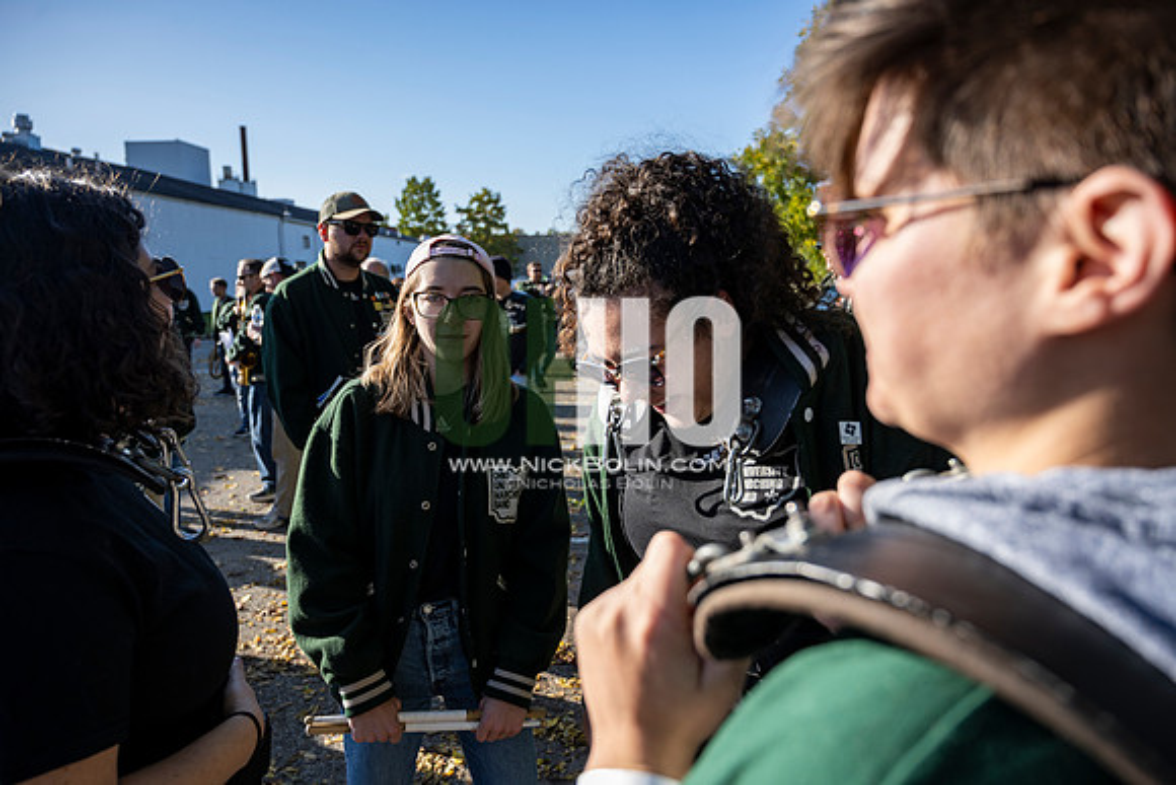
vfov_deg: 52.2
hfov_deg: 72.6
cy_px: 392
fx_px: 800
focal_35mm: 24
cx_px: 588
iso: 125
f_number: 4
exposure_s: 1/500
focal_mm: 24.5
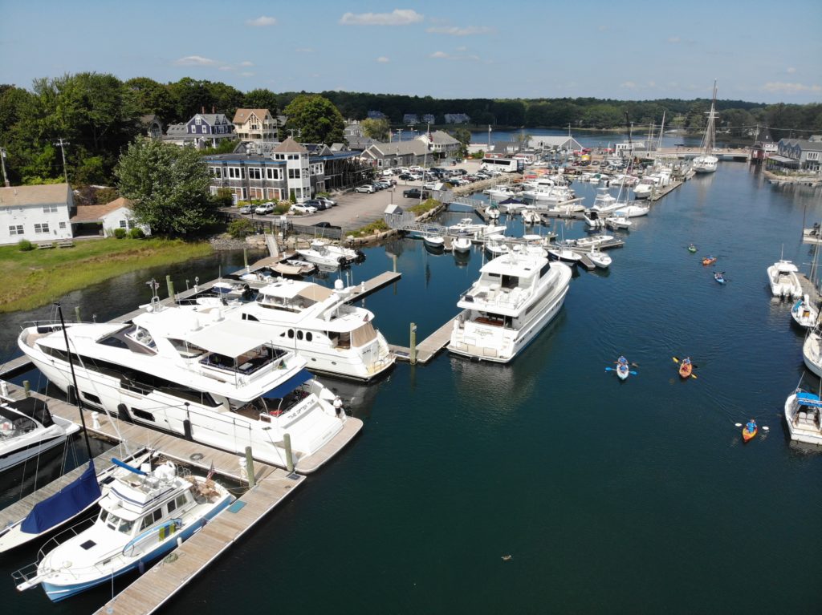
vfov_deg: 56.8
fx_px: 570
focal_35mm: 24
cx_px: 411
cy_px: 308
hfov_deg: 71.6
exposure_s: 1/1286
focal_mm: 4.5
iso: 100
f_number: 2.8
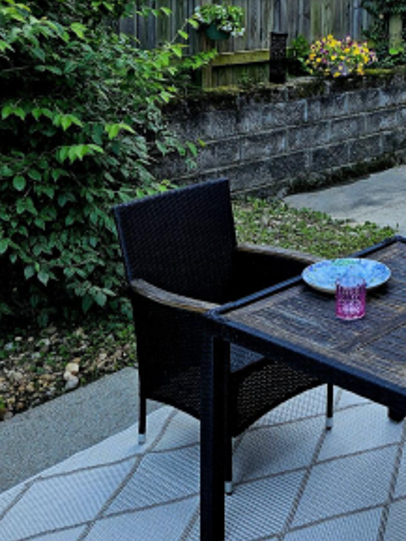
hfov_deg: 25.5
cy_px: 126
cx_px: 451
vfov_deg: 35.3
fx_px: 828
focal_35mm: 53
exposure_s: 1/182
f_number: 1.8
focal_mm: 5.4
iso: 80
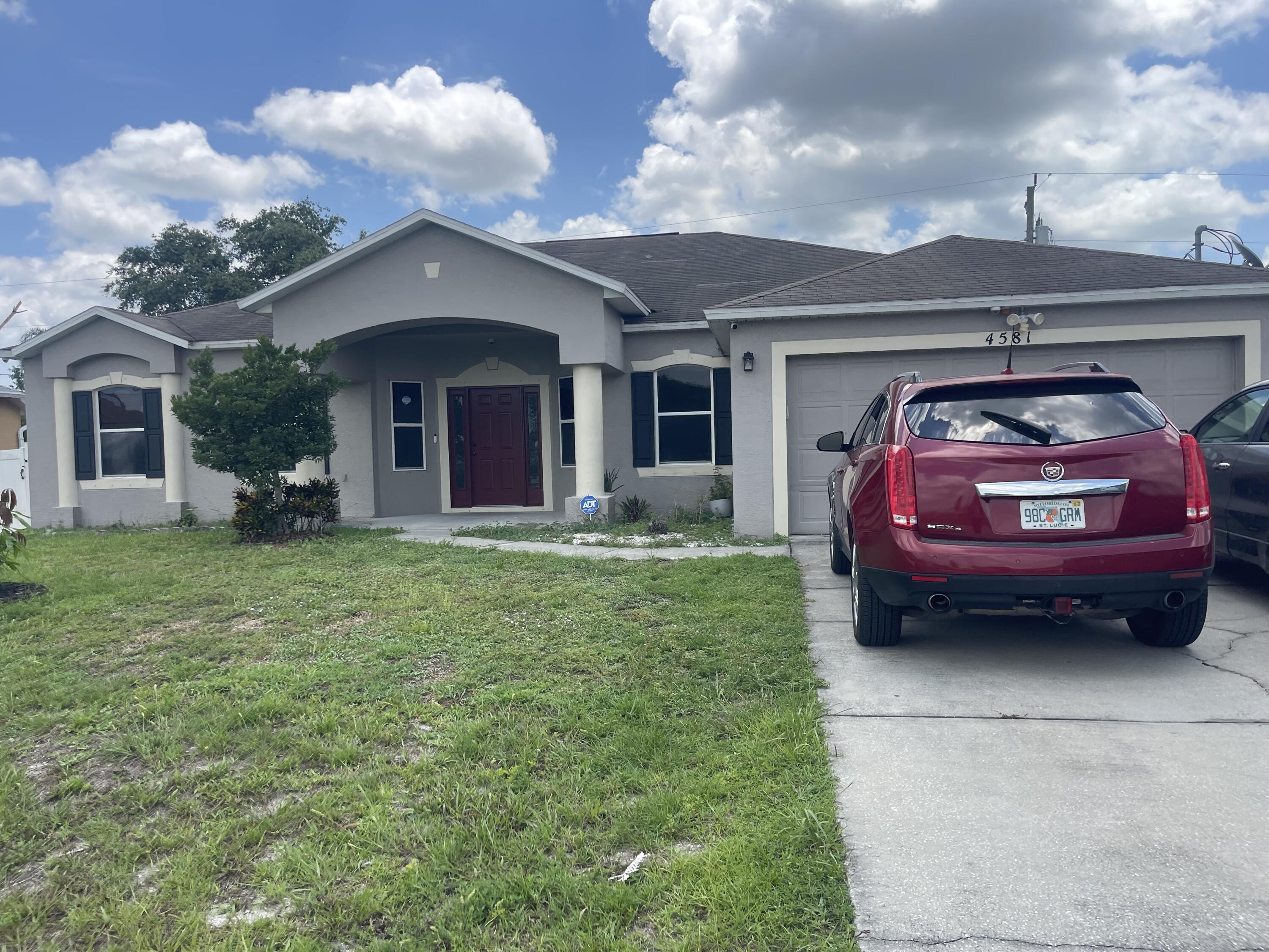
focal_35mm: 25
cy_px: 476
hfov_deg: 69.4
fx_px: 916
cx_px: 634
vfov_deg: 54.9
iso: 32
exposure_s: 1/2786
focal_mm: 5.1
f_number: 1.6
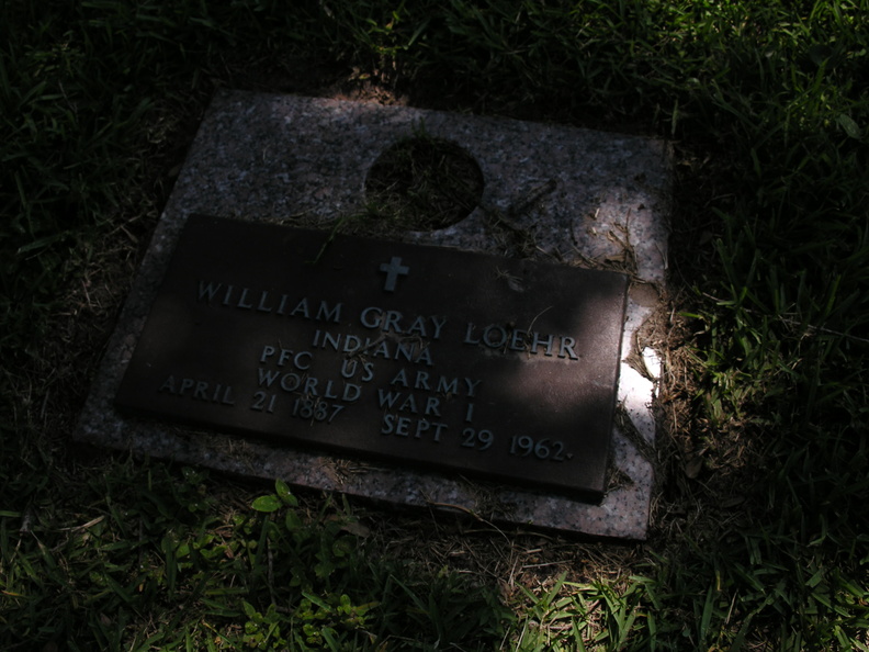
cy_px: 326
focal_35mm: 35
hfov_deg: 52.6
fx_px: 879
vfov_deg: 40.7
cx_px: 434
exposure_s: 1/355
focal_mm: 8.9
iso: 50
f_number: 5
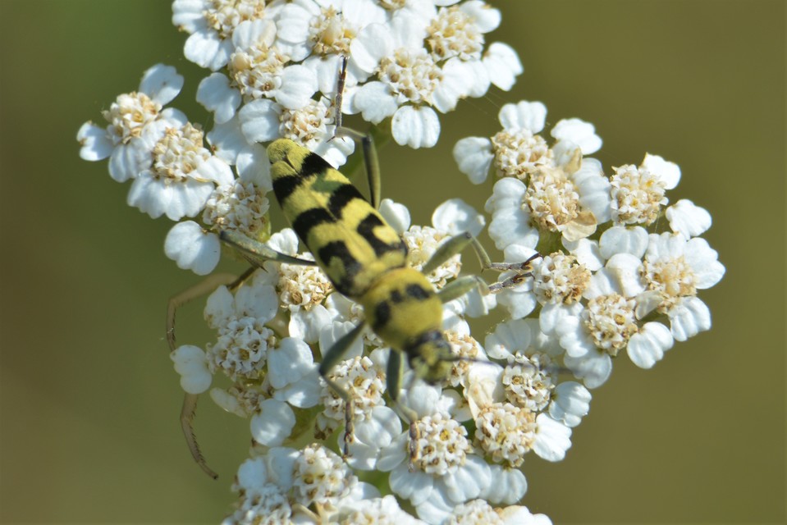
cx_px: 394
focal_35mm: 330
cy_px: 262
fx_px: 7216
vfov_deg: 4.2
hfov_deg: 6.2
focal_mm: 220
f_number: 8
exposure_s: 1/200
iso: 100
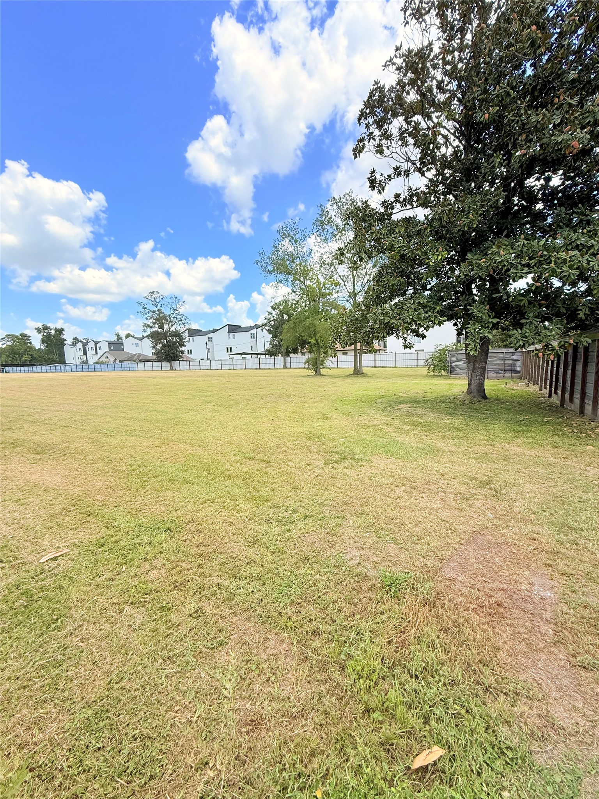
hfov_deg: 85.7
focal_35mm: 14
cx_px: 300
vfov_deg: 102.1
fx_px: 323
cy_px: 400
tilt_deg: -5.7
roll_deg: +0.5
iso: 64
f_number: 2.2
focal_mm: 2.22
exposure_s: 1/1431
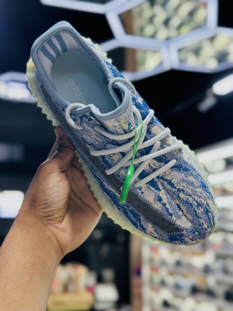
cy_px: 156
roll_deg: -0.3
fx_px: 431
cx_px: 116
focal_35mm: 48
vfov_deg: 39.7
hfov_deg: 30.3
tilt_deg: +10.2
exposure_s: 1/100
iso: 125
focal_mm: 6.86
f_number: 1.78
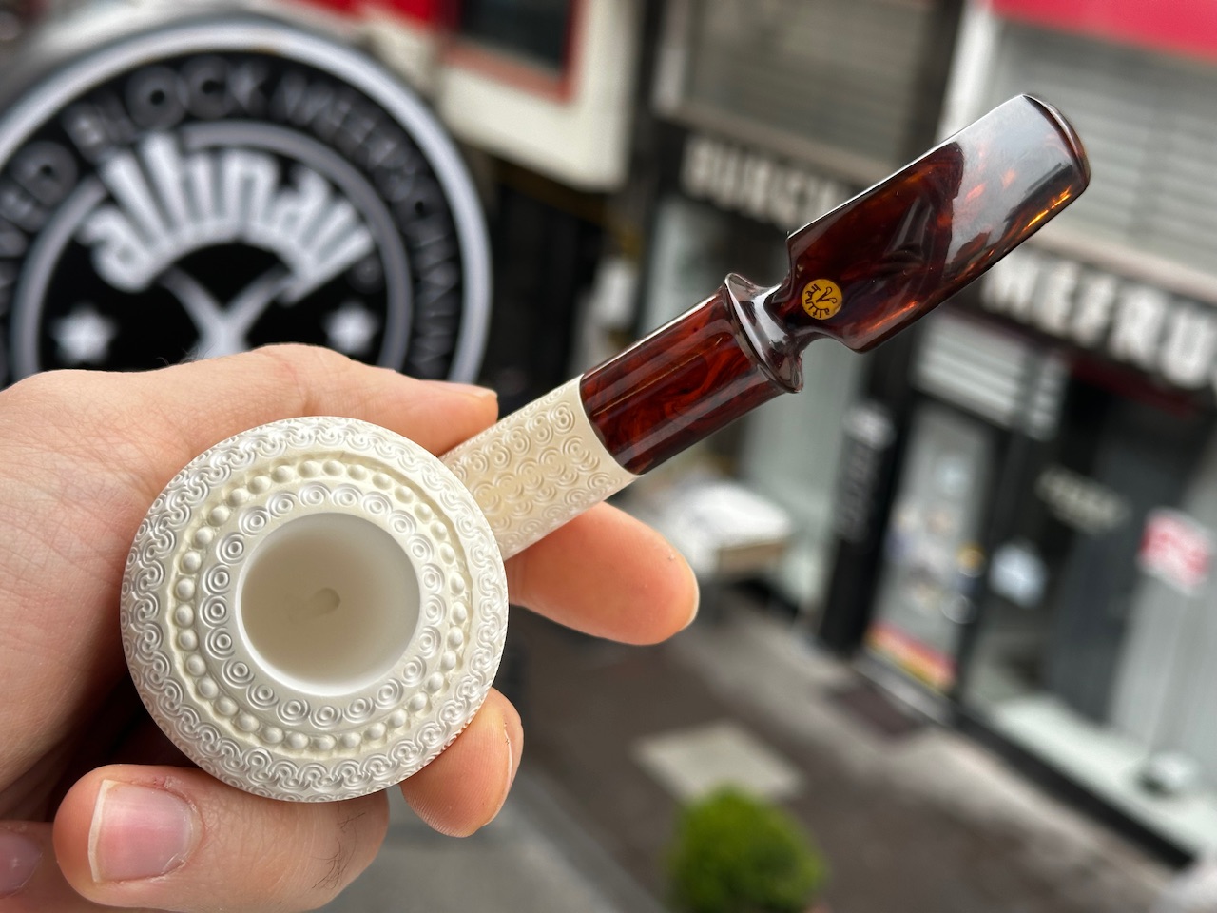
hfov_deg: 39.7
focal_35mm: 48
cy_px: 456
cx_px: 608
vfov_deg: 30.3
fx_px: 1688
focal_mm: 6.86
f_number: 1.78
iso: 64
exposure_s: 1/435
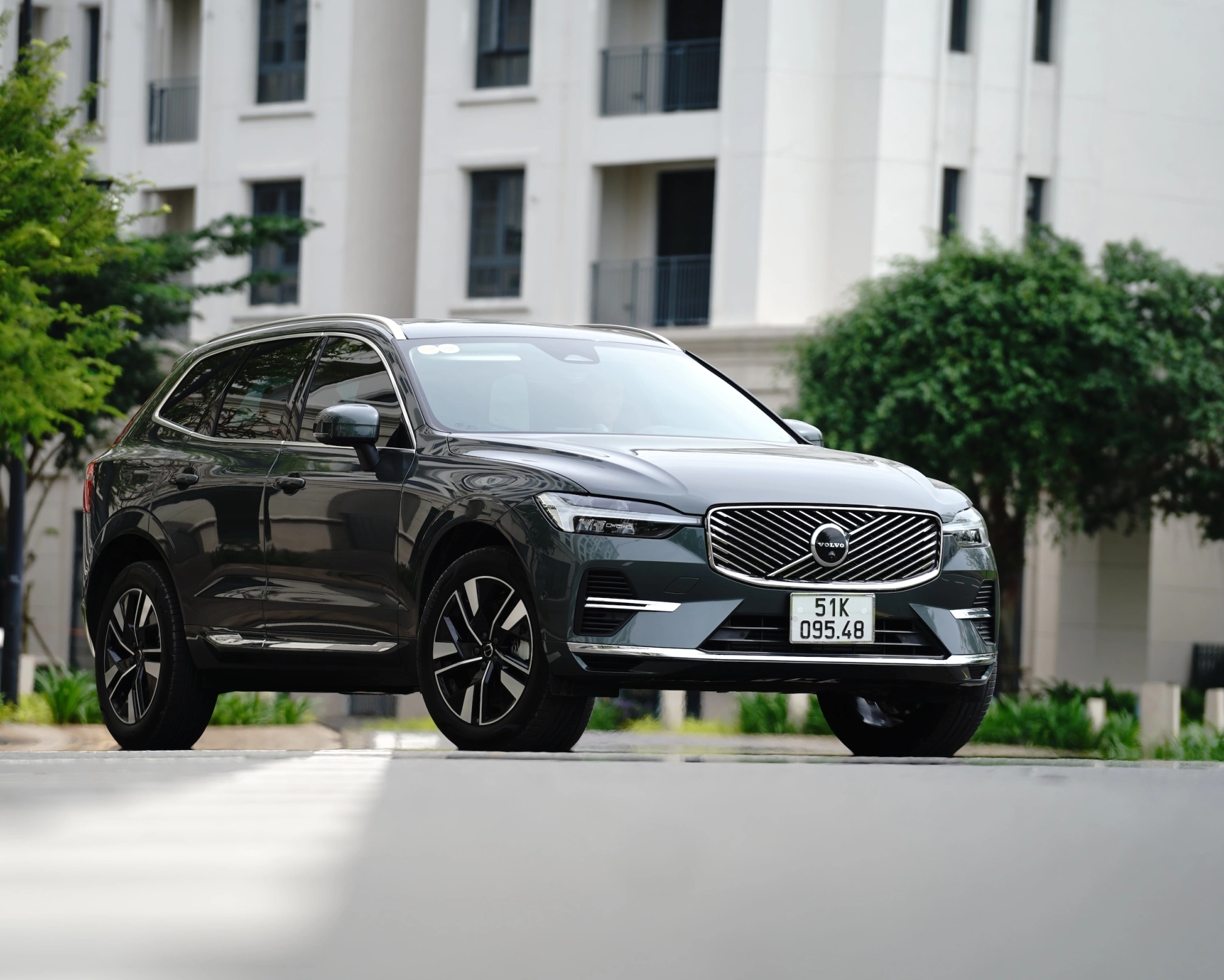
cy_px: 490
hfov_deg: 10.0
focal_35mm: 194
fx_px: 7028
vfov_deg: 8.0
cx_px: 531
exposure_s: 1/500
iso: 100
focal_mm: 172
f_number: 4
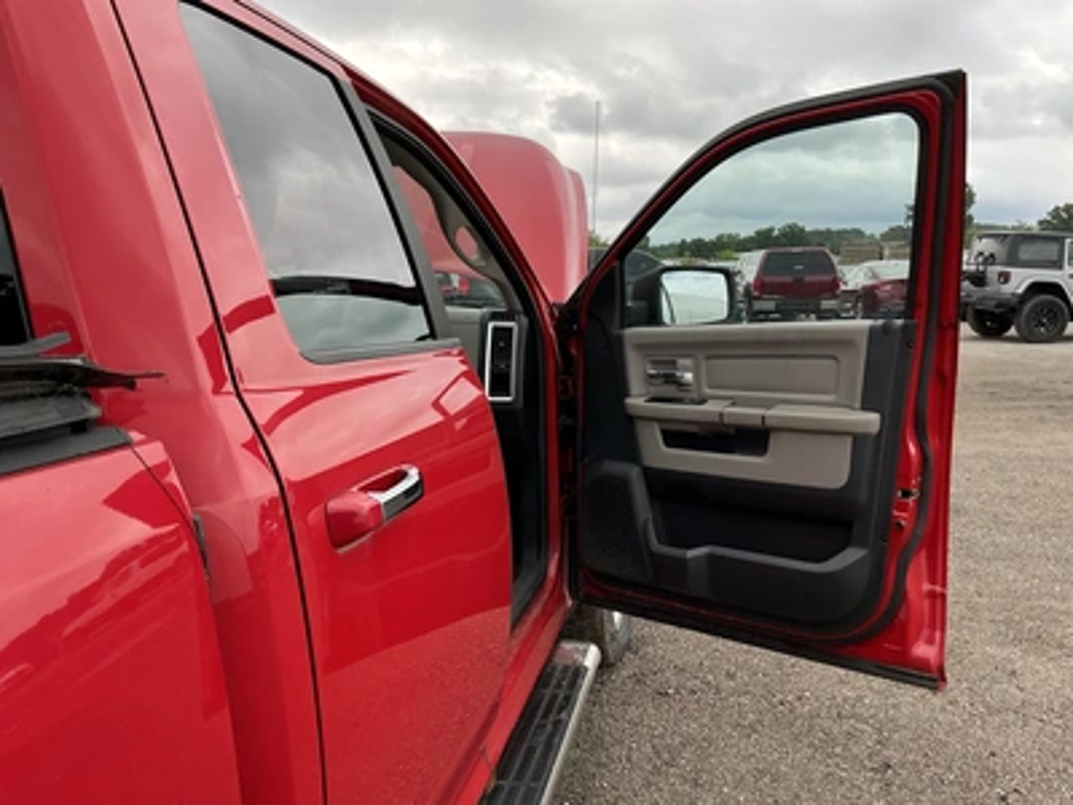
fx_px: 868
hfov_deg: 63.4
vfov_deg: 49.7
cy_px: 402
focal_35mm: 28
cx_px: 536
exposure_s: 1/386
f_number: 1.8
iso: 25
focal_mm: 3
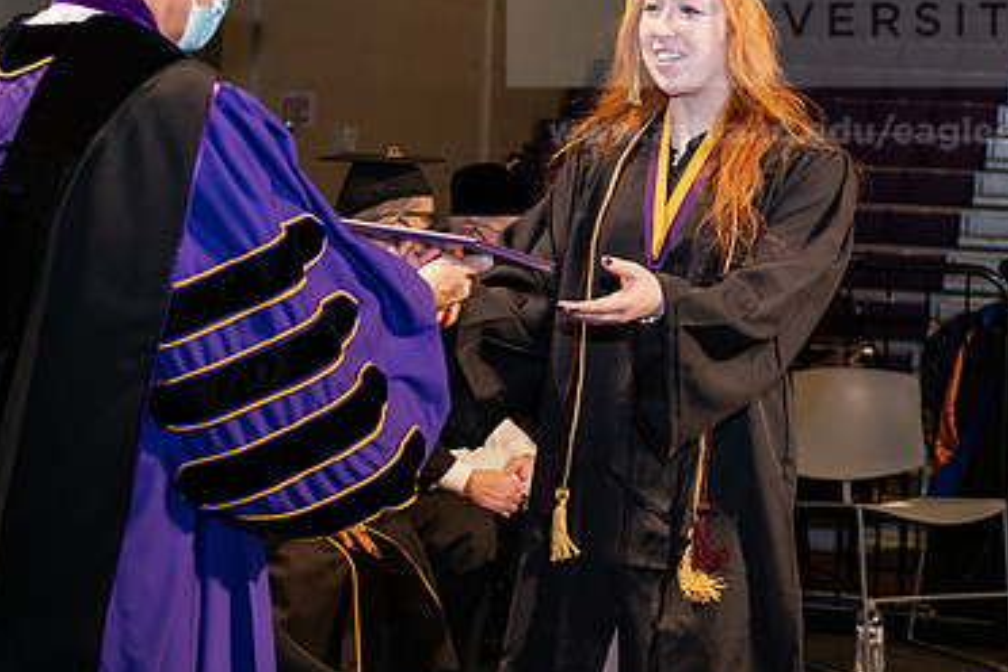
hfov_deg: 19.8
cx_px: 425
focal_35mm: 103
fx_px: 2884
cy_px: 188
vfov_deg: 13.3
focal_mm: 66
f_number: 6.3
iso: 1600
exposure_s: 1/200
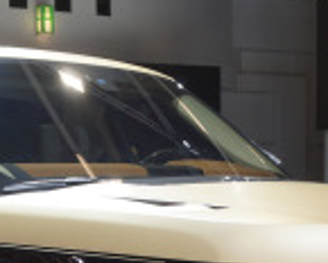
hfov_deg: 18.6
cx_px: 127
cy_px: 351
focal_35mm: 103
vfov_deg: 14.3
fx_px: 1000
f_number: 4
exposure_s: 1/60
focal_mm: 20
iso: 200
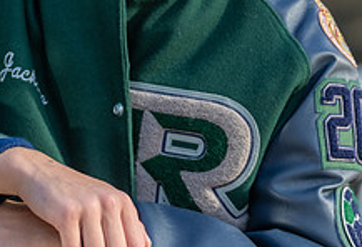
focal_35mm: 314
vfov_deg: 4.4
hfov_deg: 6.5
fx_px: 3180
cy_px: -68
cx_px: 124
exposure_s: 1/500
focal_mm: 108
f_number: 2.8
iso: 200
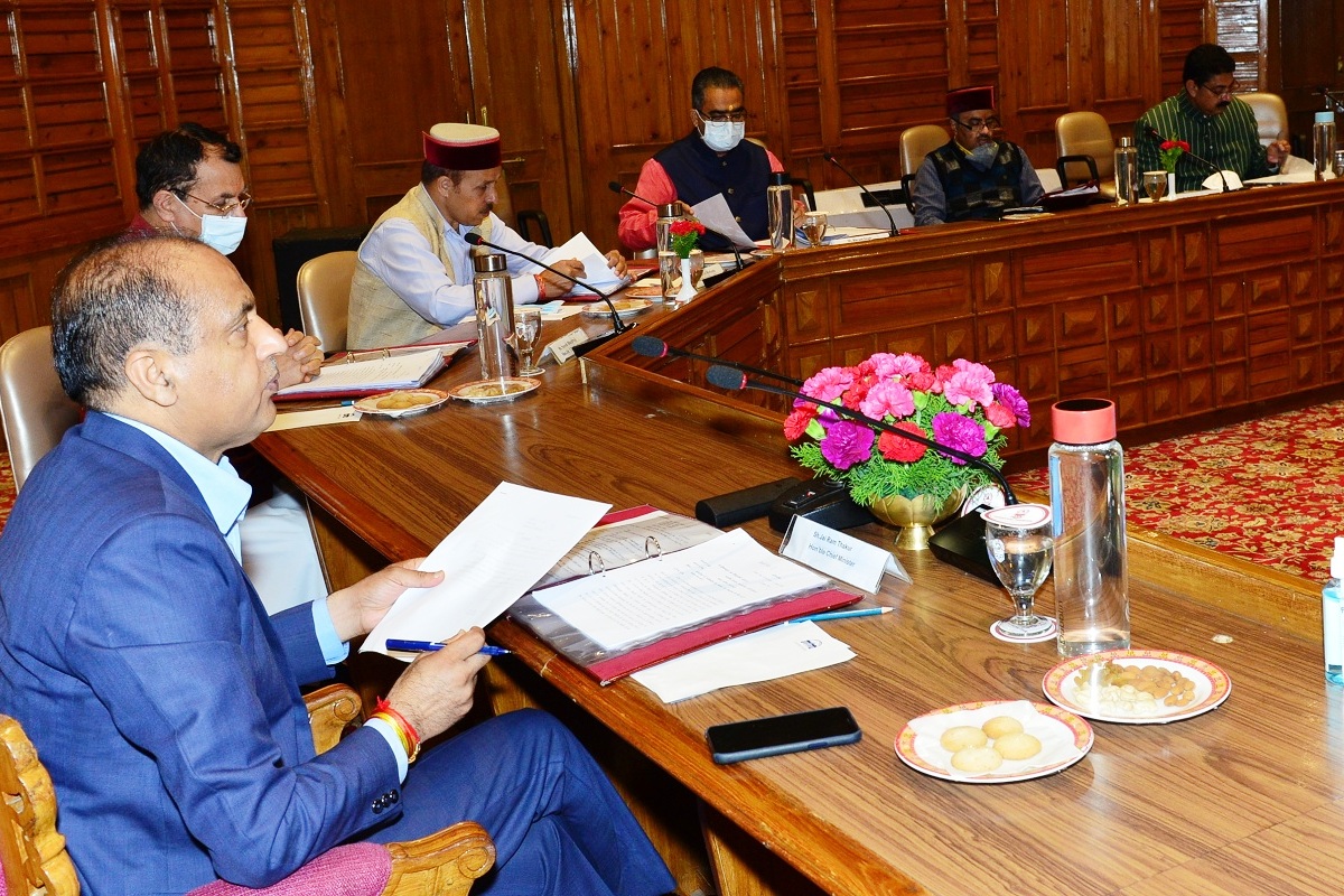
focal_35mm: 29
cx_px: 672
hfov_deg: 63.7
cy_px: 448
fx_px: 1083
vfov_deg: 45.0
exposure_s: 1/125
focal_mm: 29
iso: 1600
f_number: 7.1
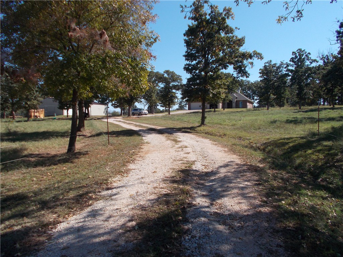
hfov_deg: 60.0
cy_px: 128
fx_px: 297
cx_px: 172
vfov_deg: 46.8
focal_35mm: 30
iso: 80
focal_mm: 5.3
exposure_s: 1/125
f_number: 8.6
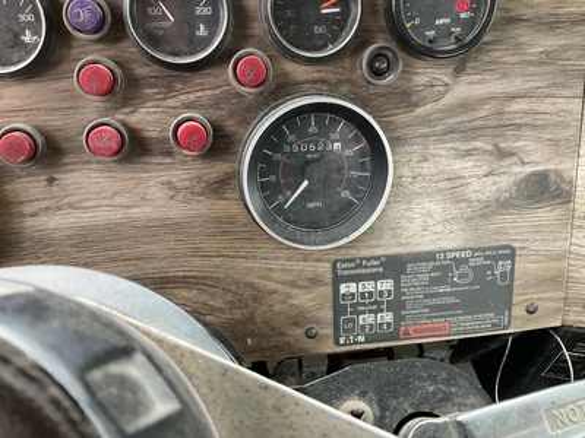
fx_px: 490
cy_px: 219
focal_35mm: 29
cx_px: 292
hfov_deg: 61.7
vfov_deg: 48.2
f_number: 1.8
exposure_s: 1/60
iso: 64
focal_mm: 3
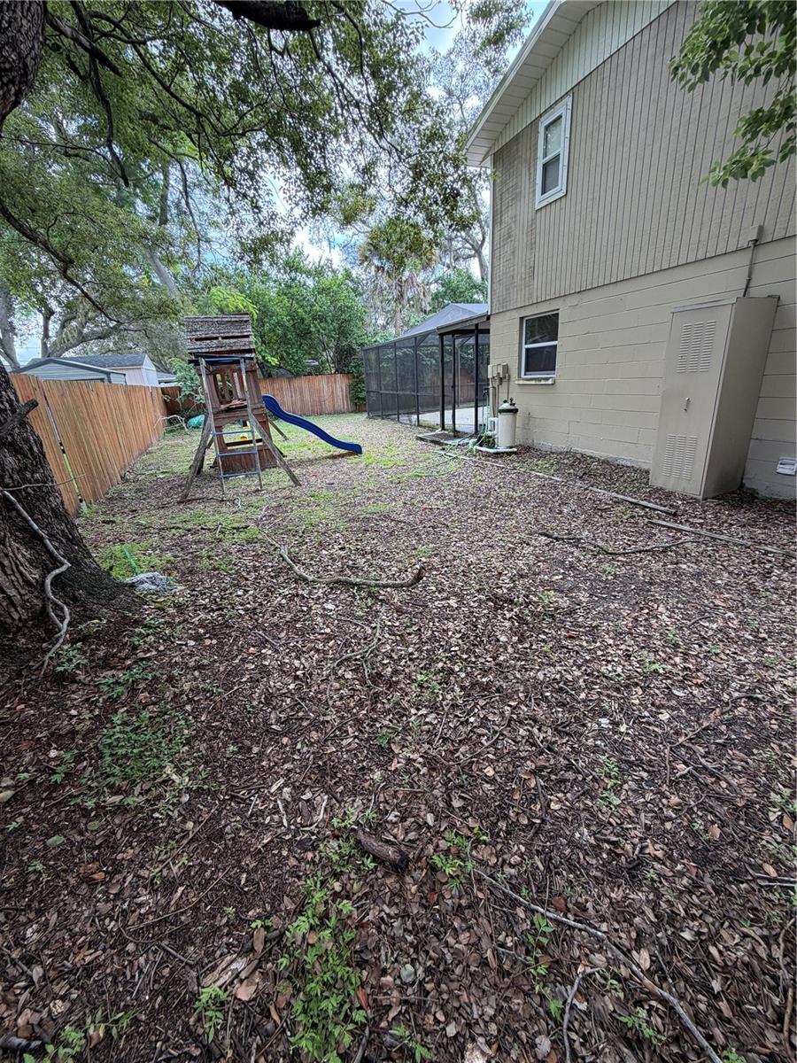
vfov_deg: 102.1
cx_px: 398
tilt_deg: -18.4
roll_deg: +3.8
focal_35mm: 14
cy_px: 532
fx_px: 430
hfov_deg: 85.7
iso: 40
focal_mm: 2.22
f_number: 2.2
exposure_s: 1/138
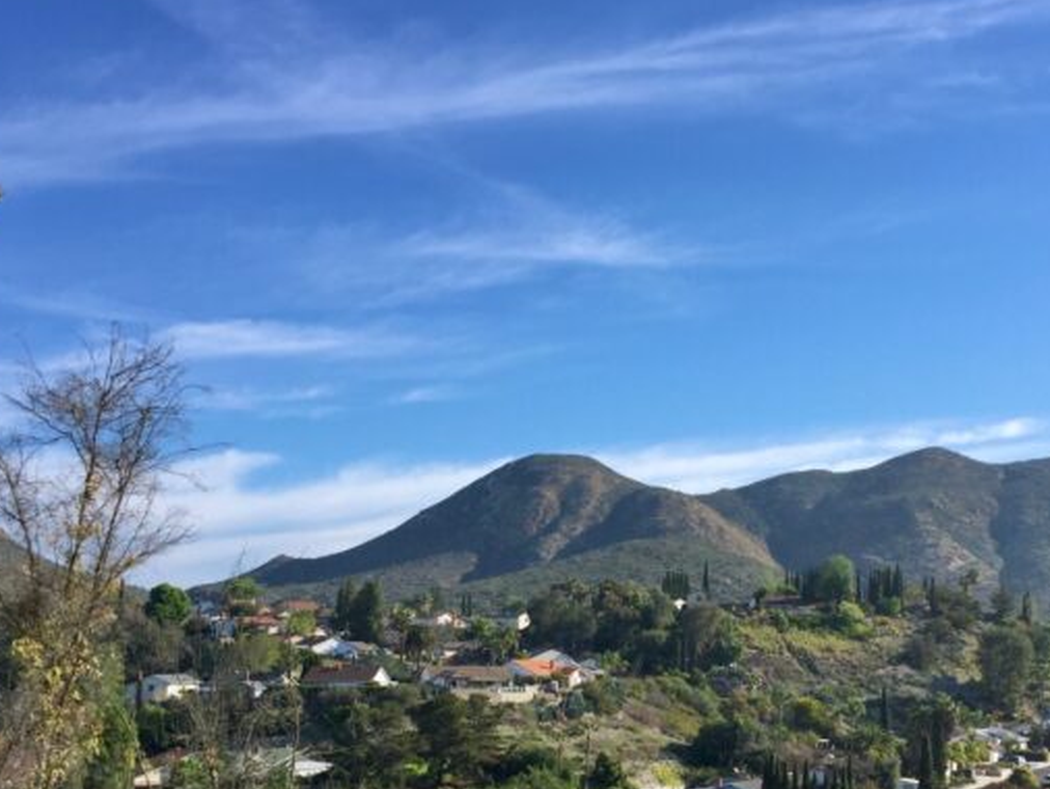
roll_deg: -0.8
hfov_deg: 42.6
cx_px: 666
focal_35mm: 44
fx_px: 1335
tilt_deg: +3.7
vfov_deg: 32.4
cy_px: 575
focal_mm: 4.15
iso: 32
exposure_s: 1/1582
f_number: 2.2
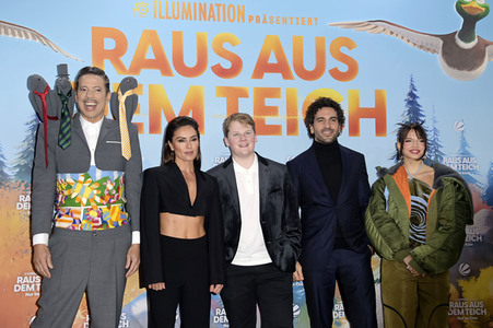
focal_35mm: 55
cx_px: 246
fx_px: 753
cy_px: 164
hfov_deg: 36.3
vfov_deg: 24.6
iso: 640
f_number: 5.6
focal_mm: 55
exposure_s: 1/250
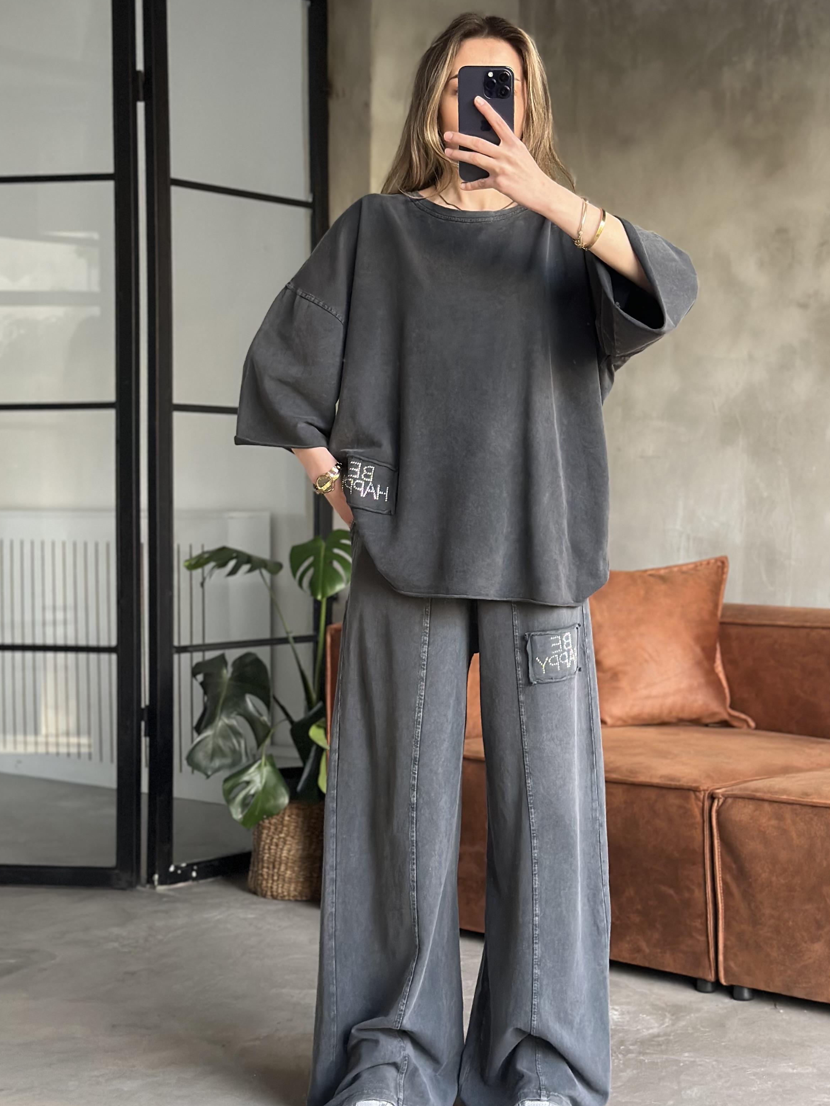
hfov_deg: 23.6
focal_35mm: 62
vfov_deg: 31.1
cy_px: 456
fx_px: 1982
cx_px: 457
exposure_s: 1/60
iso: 320
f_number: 1.78
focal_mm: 6.86
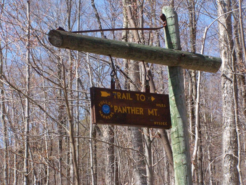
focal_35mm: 105
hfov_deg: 18.7
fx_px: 746
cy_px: 92
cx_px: 123
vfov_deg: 14.1
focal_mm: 17.5
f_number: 6.3
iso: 400
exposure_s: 1/800
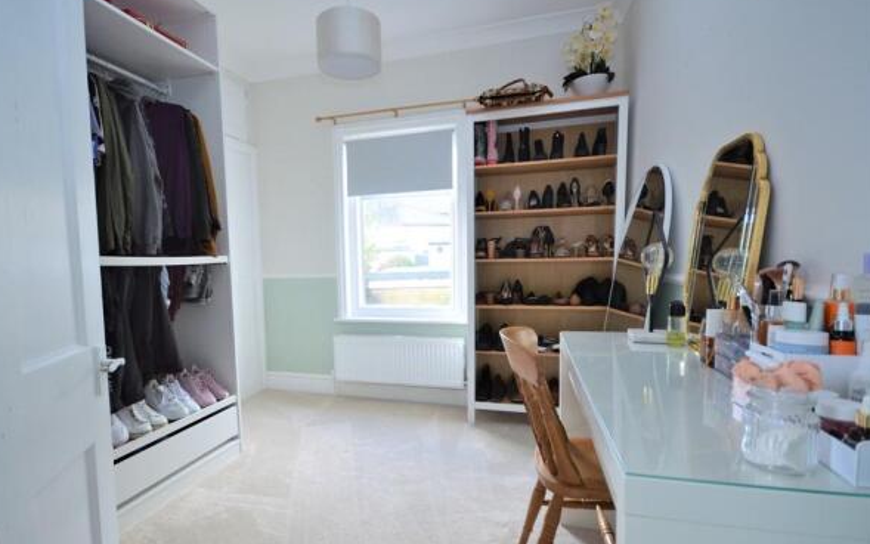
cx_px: 393
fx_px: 403
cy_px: 300
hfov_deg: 94.1
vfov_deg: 67.8
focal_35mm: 17
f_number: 4.5
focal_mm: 10
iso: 400
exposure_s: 1/80
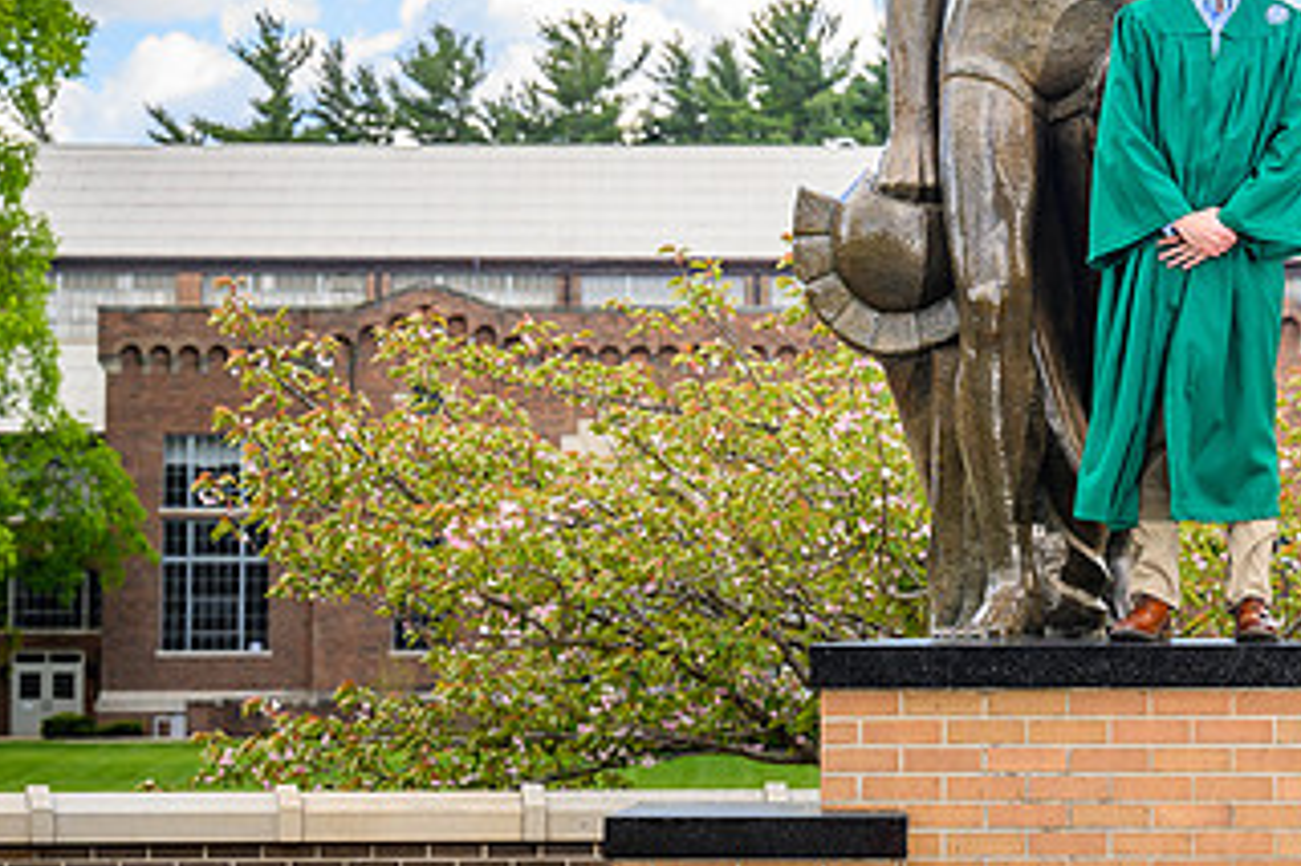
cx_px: 1215
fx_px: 5779
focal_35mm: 160
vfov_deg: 8.5
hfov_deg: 12.7
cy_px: 146
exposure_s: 1/200
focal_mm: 77
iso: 100
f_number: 5.6
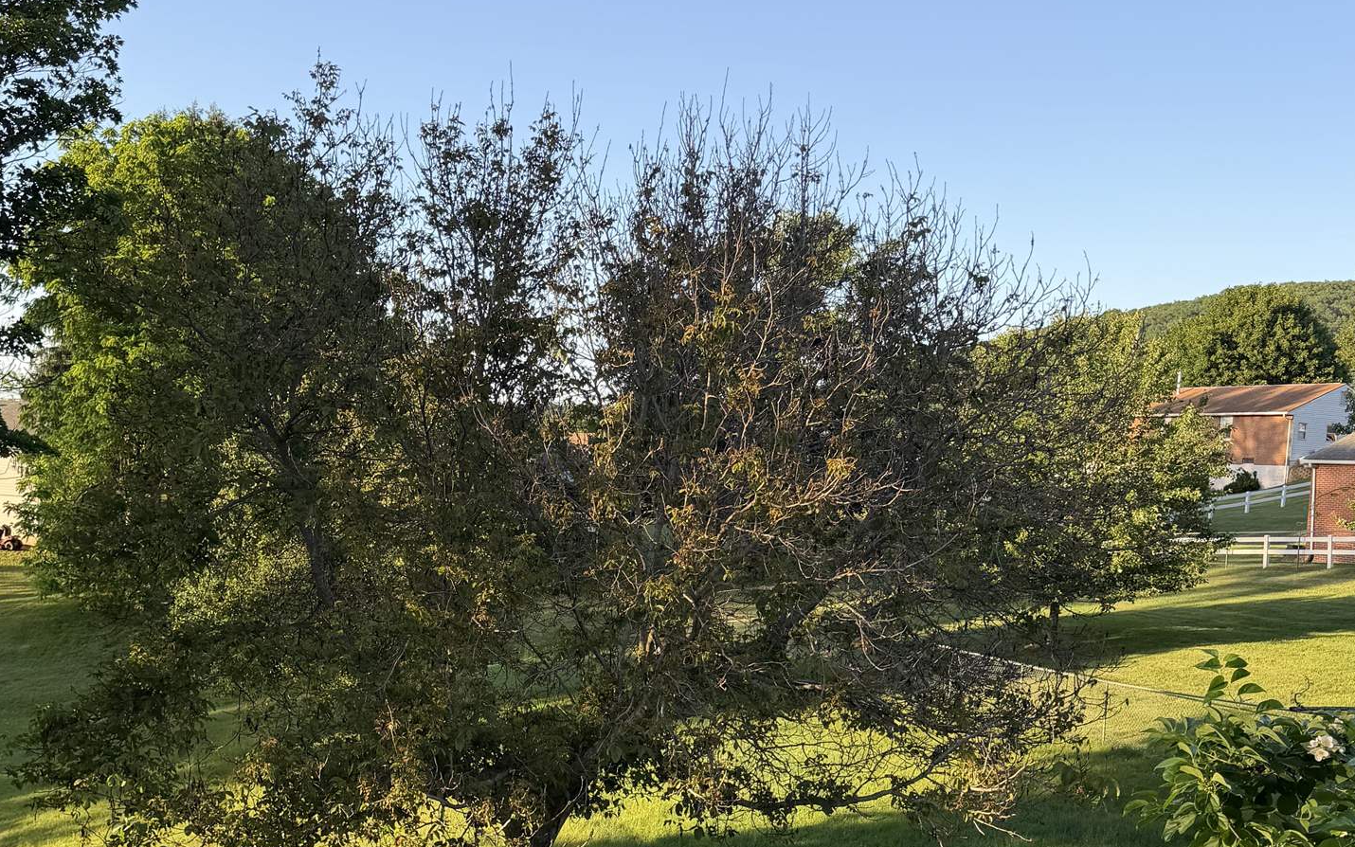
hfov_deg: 48.1
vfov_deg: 30.9
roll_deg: -3.6
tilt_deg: -4.1
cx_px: 588
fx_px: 1514
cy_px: 596
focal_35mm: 41
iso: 80
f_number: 1.78
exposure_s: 1/955
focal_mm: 6.76
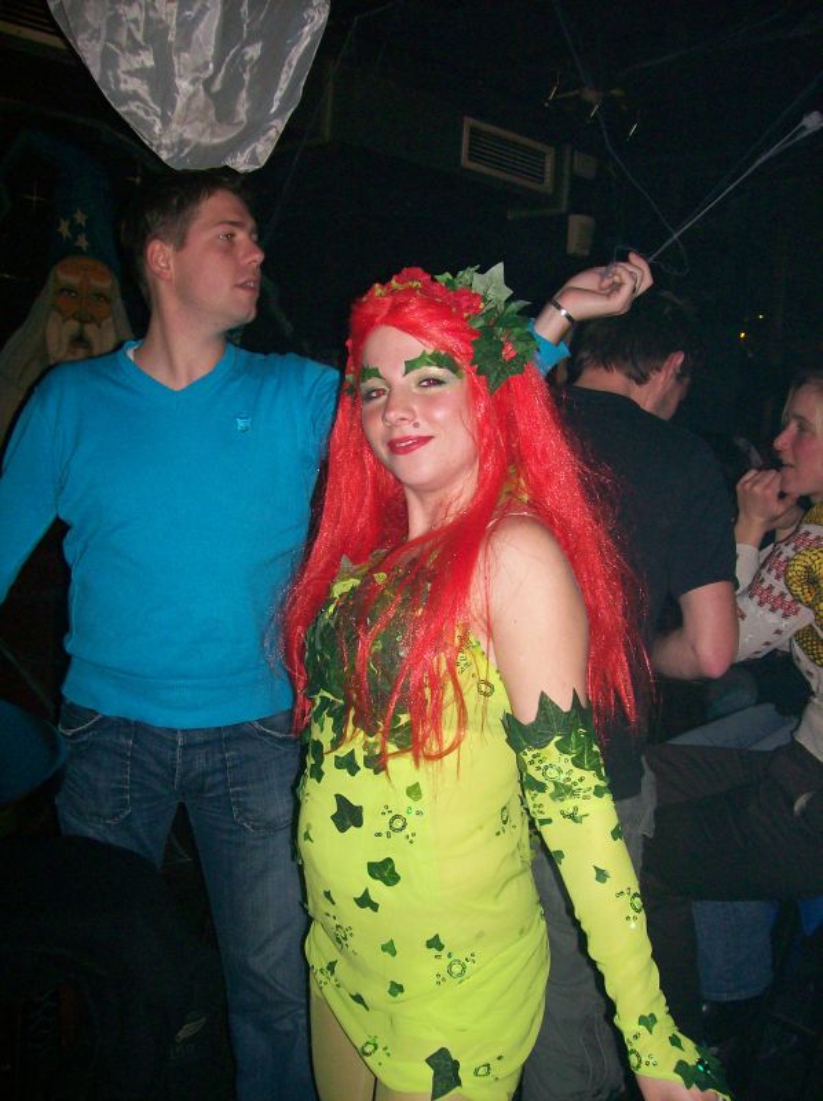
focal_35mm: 36
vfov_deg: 51.4
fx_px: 1144
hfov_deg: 39.6
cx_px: 412
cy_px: 550
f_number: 2.7
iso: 140
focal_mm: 6
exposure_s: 1/64
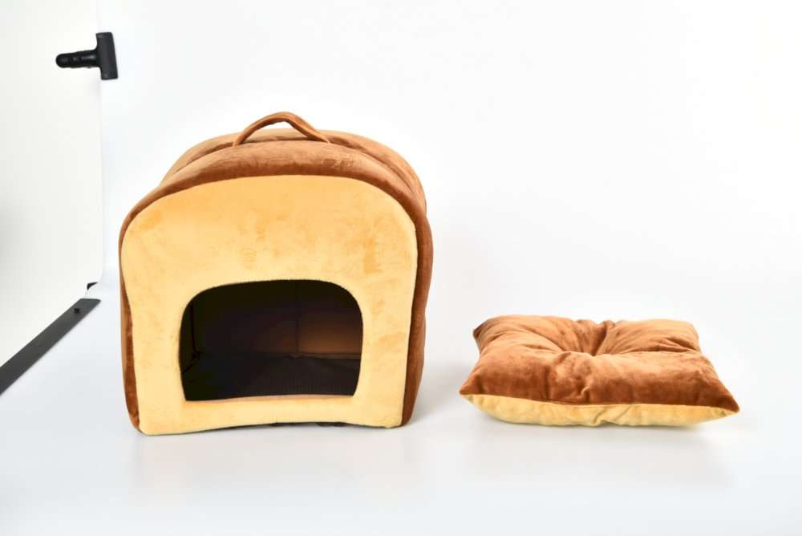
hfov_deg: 35.6
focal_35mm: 56
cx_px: 401
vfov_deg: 24.2
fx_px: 1248
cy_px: 268
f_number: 9
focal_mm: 56
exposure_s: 1/125
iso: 320
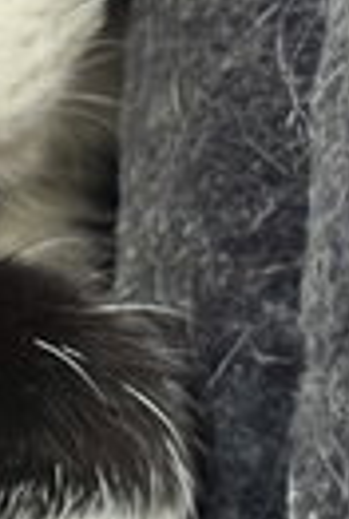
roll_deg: -6.4
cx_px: -234
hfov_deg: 7.1
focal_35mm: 190
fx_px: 2748
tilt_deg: +4.2
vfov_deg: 10.8
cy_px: 93
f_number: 1.78
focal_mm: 6.76
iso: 800
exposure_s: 1/25
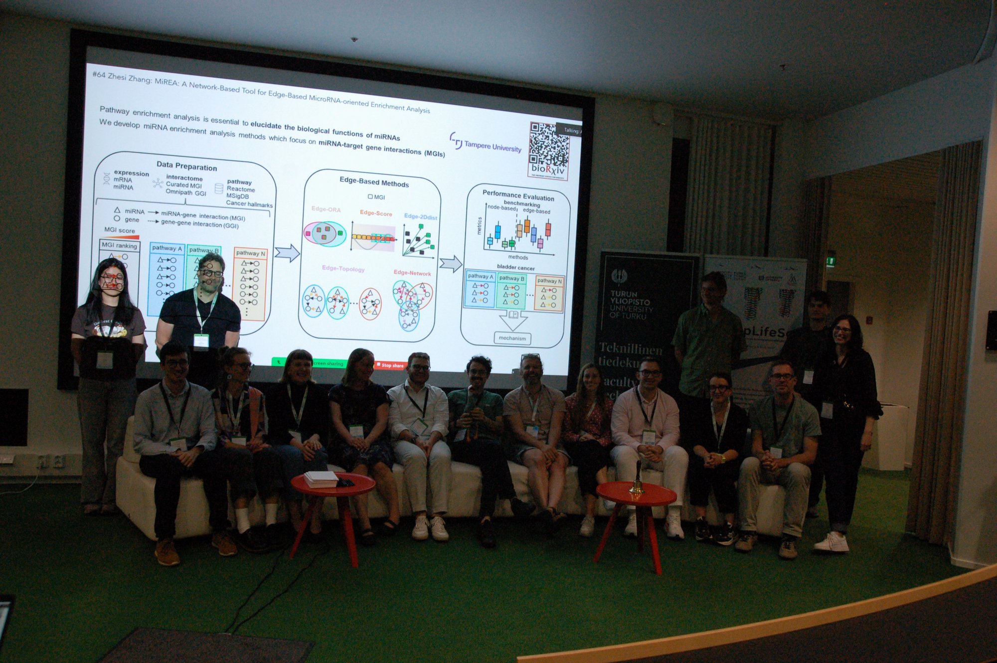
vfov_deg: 50.3
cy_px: 332
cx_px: 498
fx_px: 706
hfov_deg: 70.5
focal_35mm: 26
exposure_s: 1/125
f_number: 7.1
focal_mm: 17
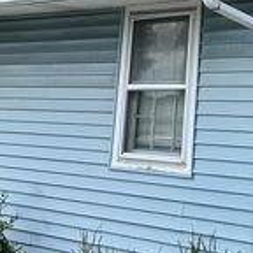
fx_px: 843
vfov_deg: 16.3
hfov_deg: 16.7
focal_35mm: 102
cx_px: 253
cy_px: -61
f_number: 1.5
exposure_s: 1/1972
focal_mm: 5.7
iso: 50
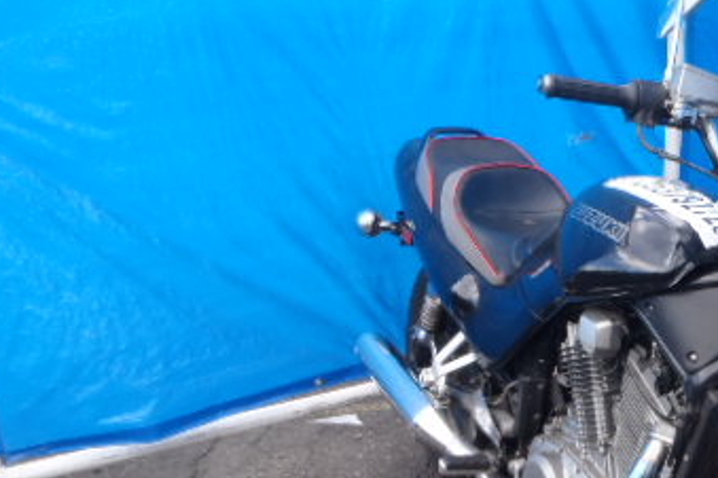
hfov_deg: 34.2
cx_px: 650
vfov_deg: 24.0
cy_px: 427
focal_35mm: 55
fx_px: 1097
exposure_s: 1/250
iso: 125
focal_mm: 5
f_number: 3.5
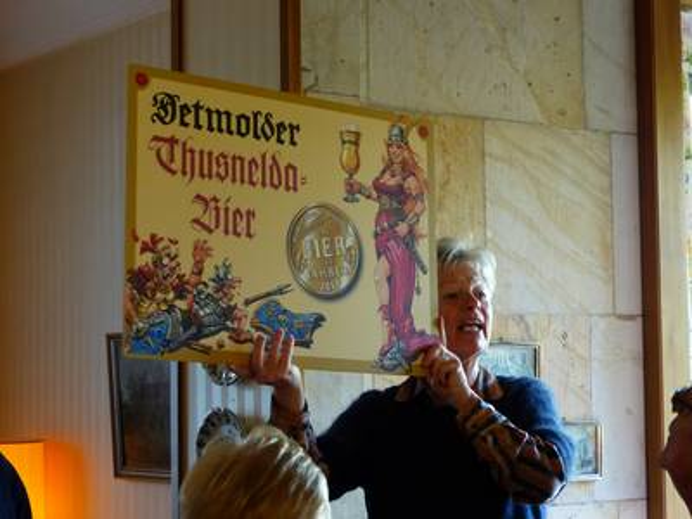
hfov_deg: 22.8
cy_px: 260
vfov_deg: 17.2
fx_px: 1719
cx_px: 346
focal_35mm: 86
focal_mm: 14.5
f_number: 2.8
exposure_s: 1/30
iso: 400
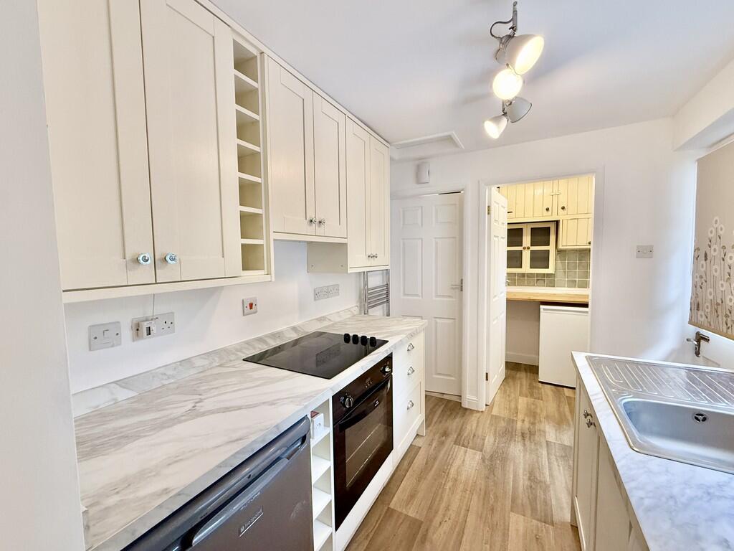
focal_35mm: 14
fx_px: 297
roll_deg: +2.0
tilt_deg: -3.3
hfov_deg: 102.1
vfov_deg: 85.7
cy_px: 276
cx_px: 367
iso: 320
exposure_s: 1/100
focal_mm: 2.22
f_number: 2.2
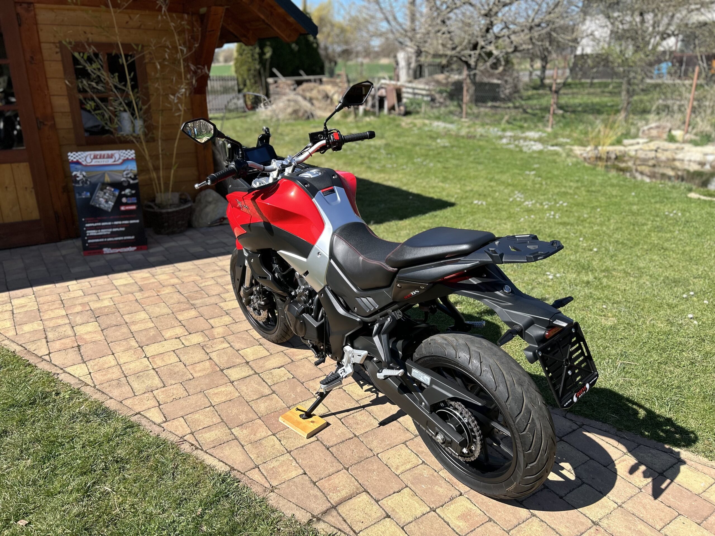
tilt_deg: -18.8
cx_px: 358
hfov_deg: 67.3
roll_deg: -0.1
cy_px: 268
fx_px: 537
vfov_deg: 53.1
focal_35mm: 26
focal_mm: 5.7
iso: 50
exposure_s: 1/3257
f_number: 1.5
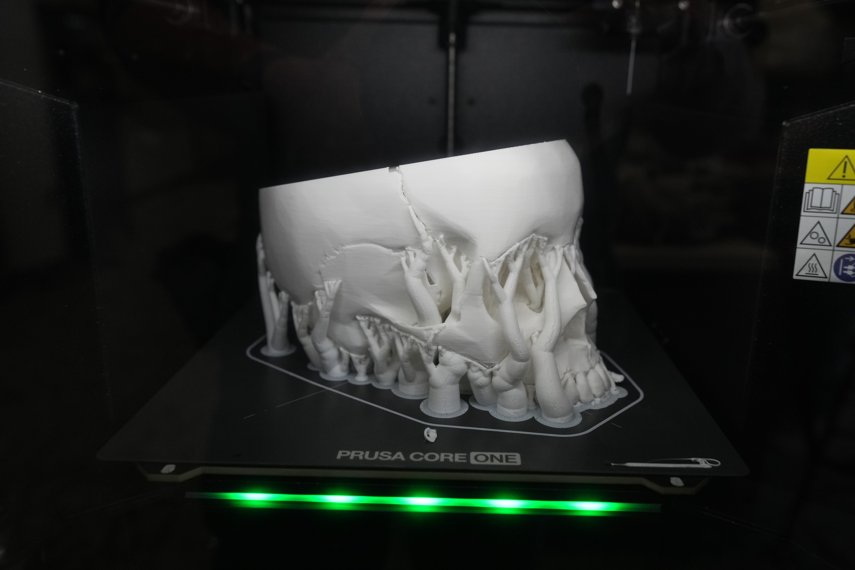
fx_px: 665
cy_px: 263
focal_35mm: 28
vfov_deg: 46.4
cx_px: 468
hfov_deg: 65.3
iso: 2000
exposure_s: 1/400
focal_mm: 24
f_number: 4
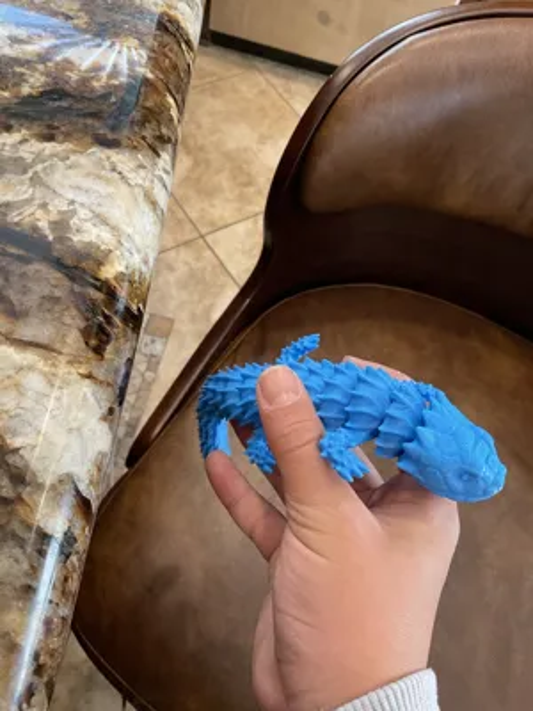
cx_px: 266
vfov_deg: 61.7
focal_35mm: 29
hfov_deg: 48.2
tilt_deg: -59.8
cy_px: 356
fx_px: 595
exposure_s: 1/60
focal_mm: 3
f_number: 1.8
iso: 125
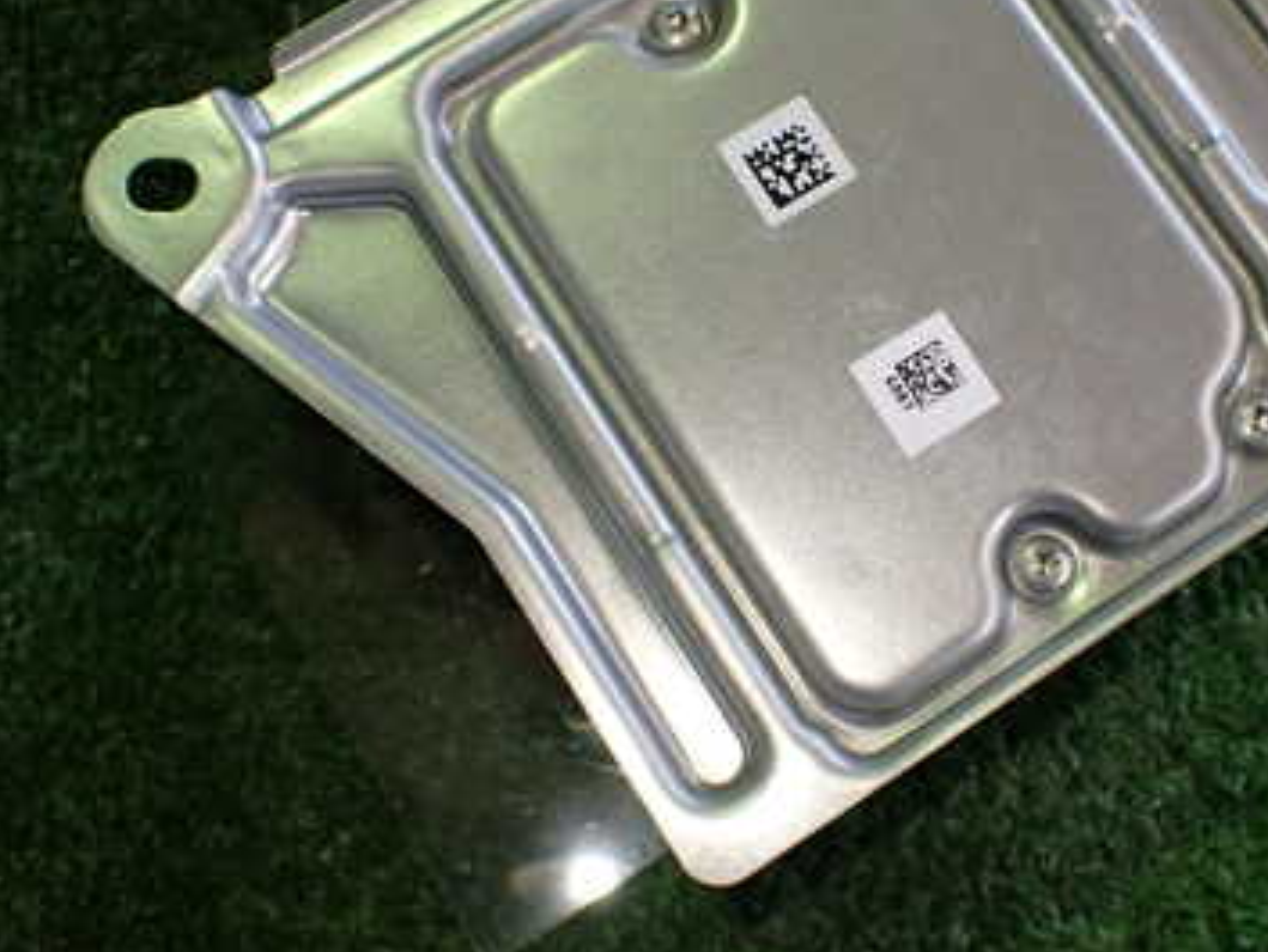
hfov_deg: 37.1
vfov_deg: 28.5
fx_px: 1869
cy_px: 363
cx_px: 830
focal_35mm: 51
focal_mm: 5.4
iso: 250
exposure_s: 1/125
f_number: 2.3
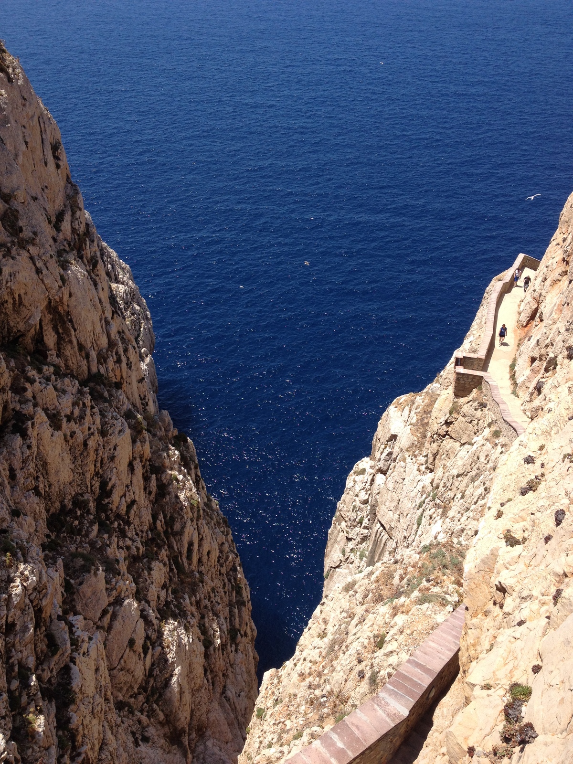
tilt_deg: -37.5
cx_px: 286
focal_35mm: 35
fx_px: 772
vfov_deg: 52.6
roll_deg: +1.4
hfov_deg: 40.7
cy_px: 382
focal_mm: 4.28
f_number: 2.4
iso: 50
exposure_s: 1/1346
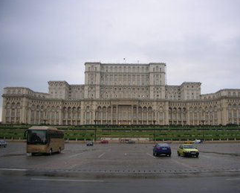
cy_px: 96
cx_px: 129
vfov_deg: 40.2
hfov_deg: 49.0
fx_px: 263
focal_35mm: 37
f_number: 3
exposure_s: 1/36.5
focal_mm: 5.8
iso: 50
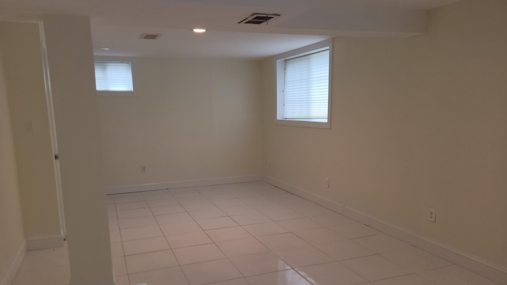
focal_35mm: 29
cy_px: 170
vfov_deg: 40.0
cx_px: 248
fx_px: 390
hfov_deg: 66.1
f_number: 1.8
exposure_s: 1/60
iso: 50
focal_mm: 5.4
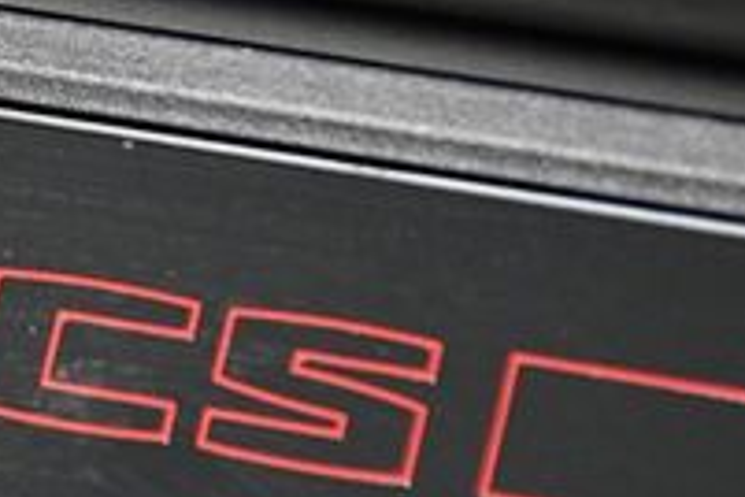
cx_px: -263
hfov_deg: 3.1
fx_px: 13802
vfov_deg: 2.1
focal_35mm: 667
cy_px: 50
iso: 2500
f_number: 5.6
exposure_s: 1/160
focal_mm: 140
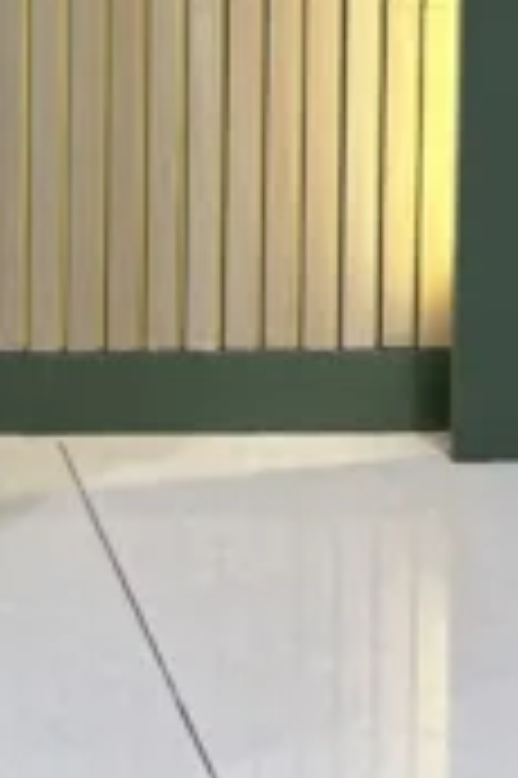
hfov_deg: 9.1
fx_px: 3049
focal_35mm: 141
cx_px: -518
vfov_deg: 13.0
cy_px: -686
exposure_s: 1/100
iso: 32
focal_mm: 5.96
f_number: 1.6
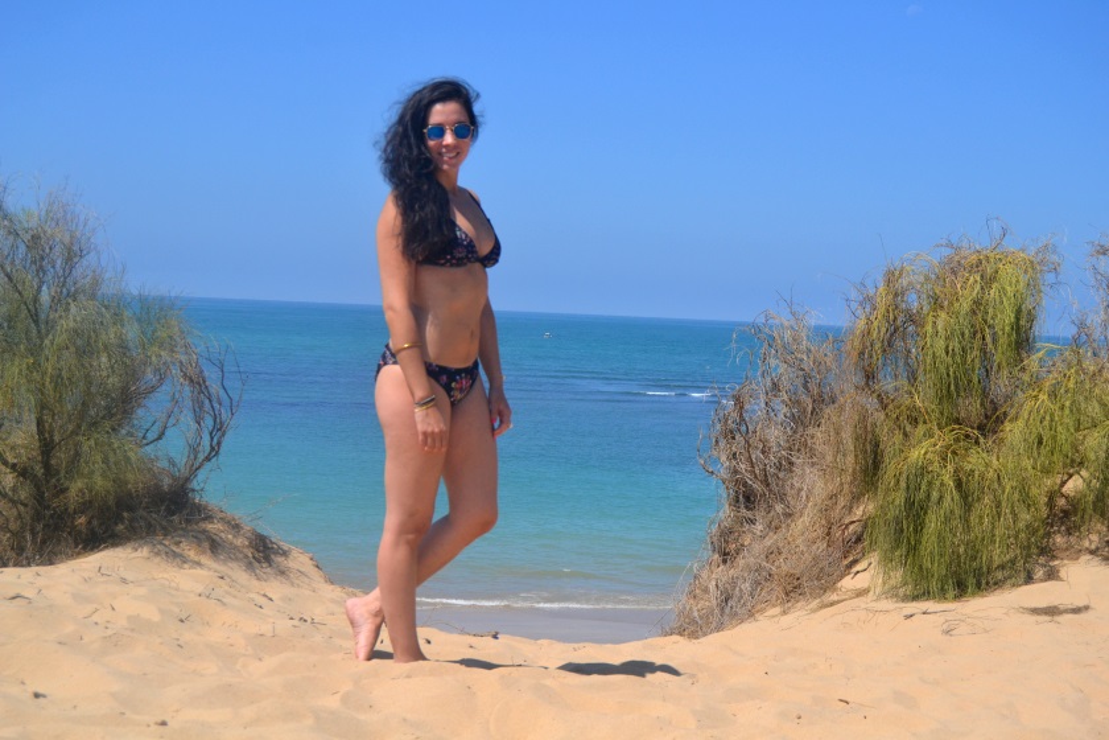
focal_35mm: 52
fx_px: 1617
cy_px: 370
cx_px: 554
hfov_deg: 37.9
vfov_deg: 25.8
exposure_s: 1/2000
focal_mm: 35
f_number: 7.1
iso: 360
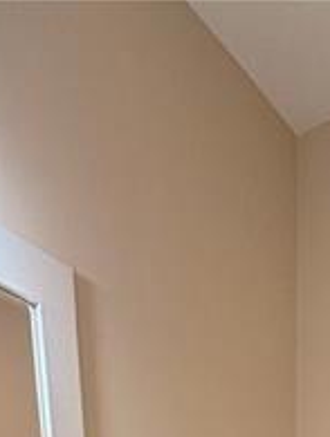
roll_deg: -0.1
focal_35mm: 55
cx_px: 294
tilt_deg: -17.8
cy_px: 858
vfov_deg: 19.8
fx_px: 697
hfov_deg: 25.8
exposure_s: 1/120
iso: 160
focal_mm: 2.22
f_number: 2.2
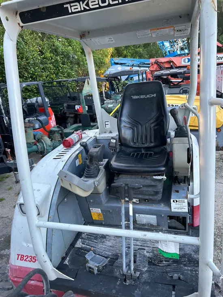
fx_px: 223
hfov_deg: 53.1
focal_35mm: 26
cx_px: 112
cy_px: 148
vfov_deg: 67.3
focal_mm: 5.7
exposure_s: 1/120
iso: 50
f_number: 1.5
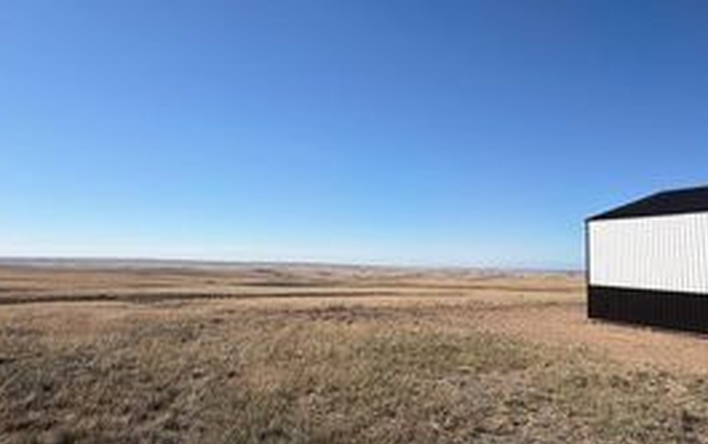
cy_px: 116
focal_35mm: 28
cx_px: 508
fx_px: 541
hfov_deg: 63.5
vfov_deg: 43.3
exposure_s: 1/914
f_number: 2.2
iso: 20
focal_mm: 2.22
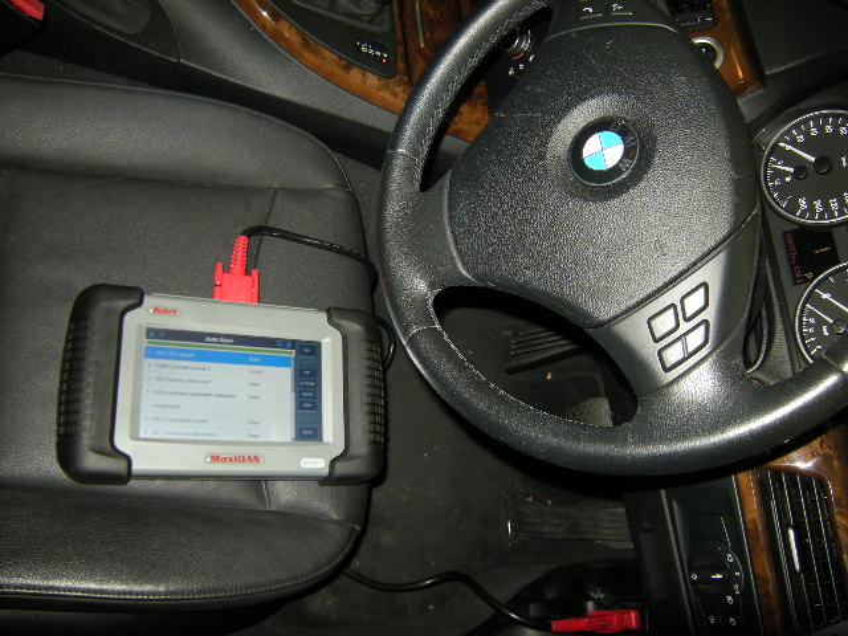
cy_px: 318
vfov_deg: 49.7
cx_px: 424
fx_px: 686
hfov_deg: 63.4
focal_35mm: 28
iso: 64
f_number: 2.8
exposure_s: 1/30
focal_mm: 4.7
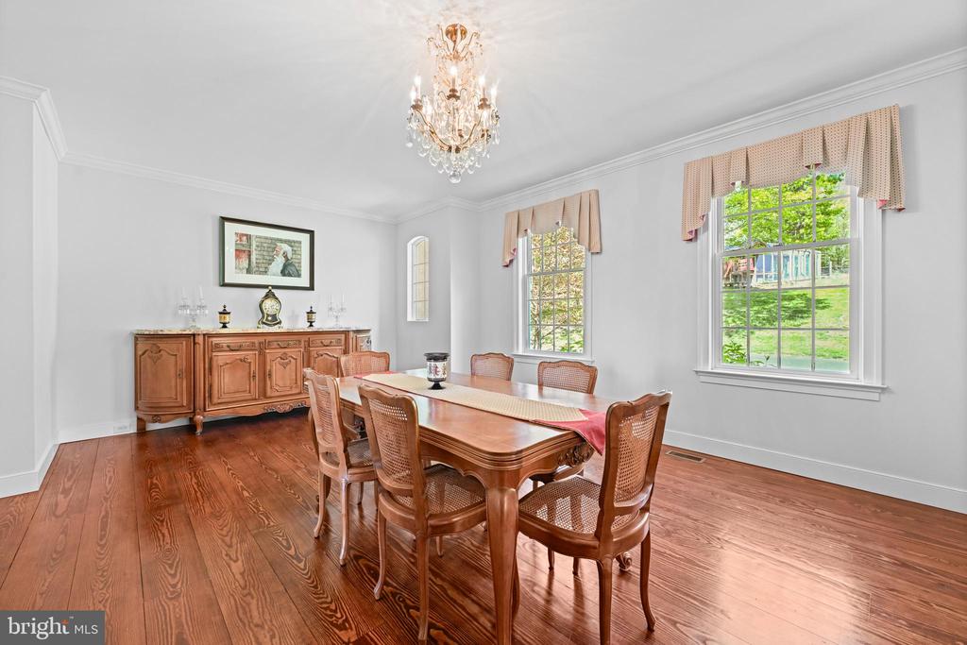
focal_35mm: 14
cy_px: 322
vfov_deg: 81.2
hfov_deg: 104.2
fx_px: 376
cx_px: 484
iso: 1000
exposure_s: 1/15
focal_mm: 14
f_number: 7.1
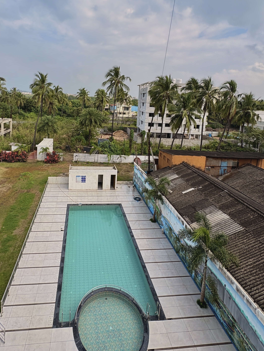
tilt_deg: -5.0
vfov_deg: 79.2
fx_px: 203
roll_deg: -3.2
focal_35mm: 20
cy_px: 119
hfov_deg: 65.1
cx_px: 101
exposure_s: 1/1277
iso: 50
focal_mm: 2.22
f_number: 2.2
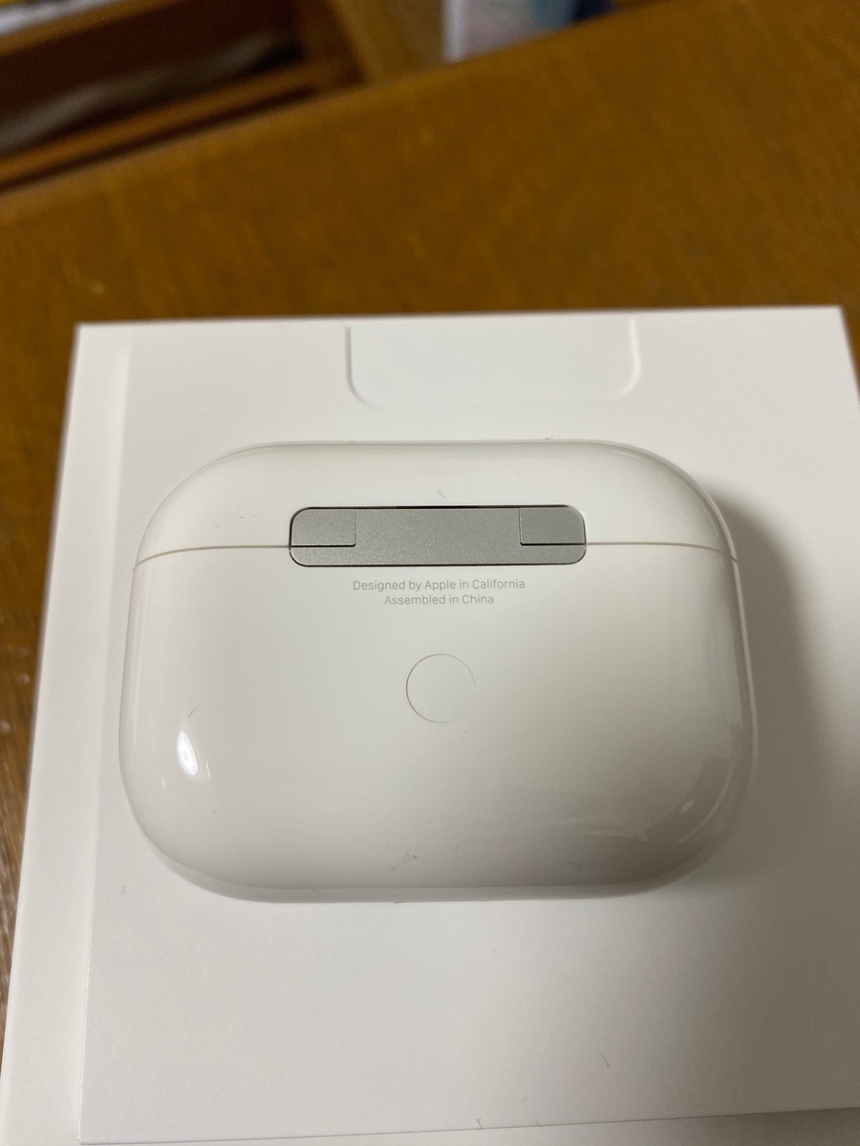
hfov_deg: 53.1
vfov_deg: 67.3
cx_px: 430
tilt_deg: -71.1
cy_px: 573
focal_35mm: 26
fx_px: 861
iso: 80
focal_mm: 4.25
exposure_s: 1/60
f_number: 1.8
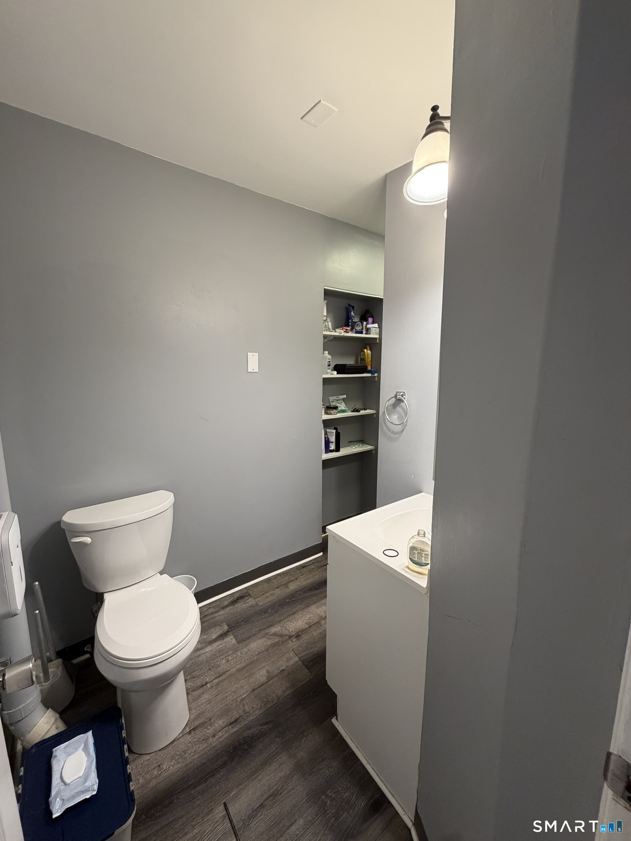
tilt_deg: -9.6
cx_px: 316
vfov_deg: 102.1
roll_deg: +0.1
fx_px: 340
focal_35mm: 14
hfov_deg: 85.7
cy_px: 420
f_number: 2.2
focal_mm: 2.22
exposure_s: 1/60
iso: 200
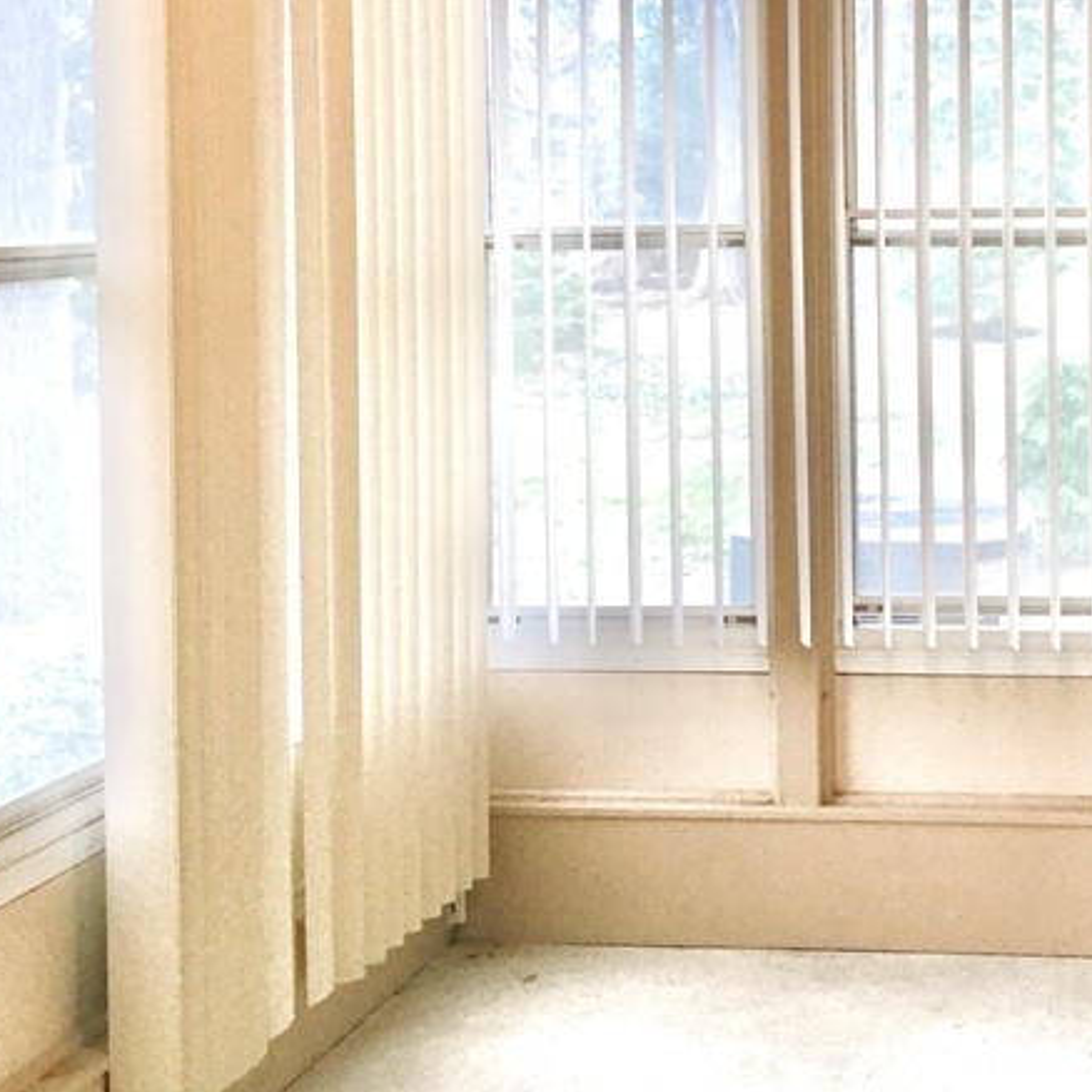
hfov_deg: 25.8
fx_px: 2284
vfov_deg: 26.3
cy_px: 197
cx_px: 1042
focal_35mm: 64
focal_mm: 3.3
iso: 80
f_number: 2.4
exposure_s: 1/30
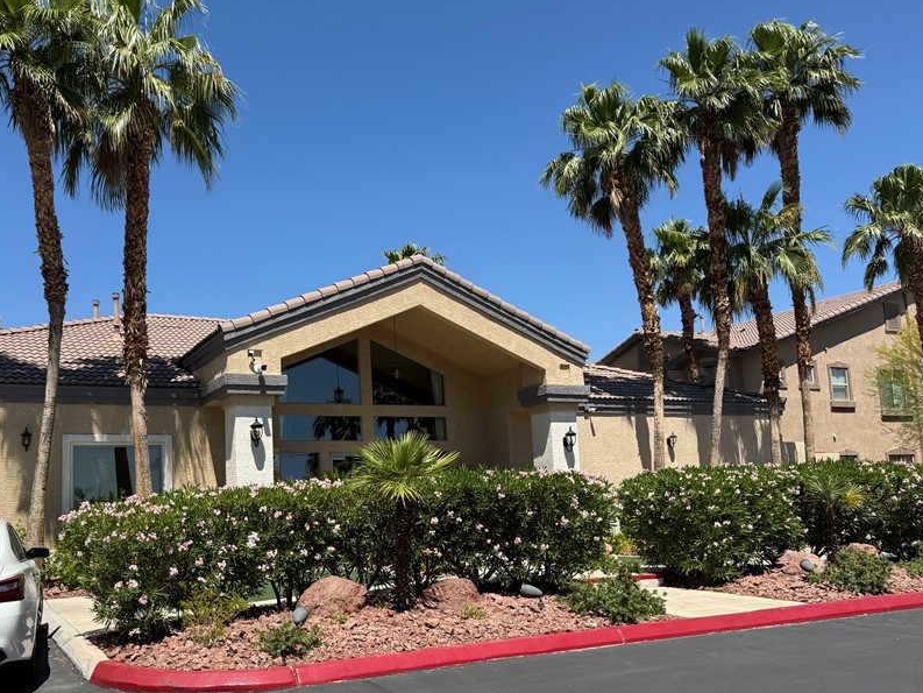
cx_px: 361
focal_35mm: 31
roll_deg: +2.9
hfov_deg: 57.8
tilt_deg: +7.0
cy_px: 415
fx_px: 827
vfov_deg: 45.2
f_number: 1.78
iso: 80
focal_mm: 6.76
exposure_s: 1/3953
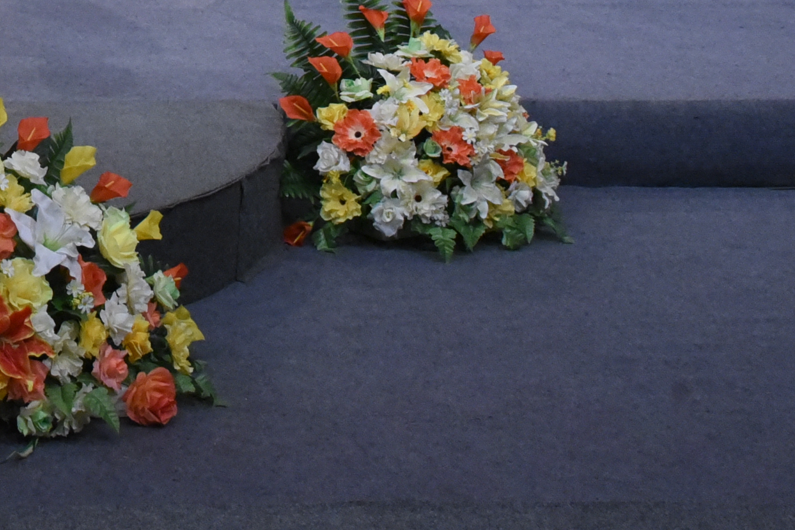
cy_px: -318
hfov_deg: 18.4
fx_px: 2297
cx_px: -219
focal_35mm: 104
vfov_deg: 12.4
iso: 6400
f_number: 9
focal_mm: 31
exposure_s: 1/320
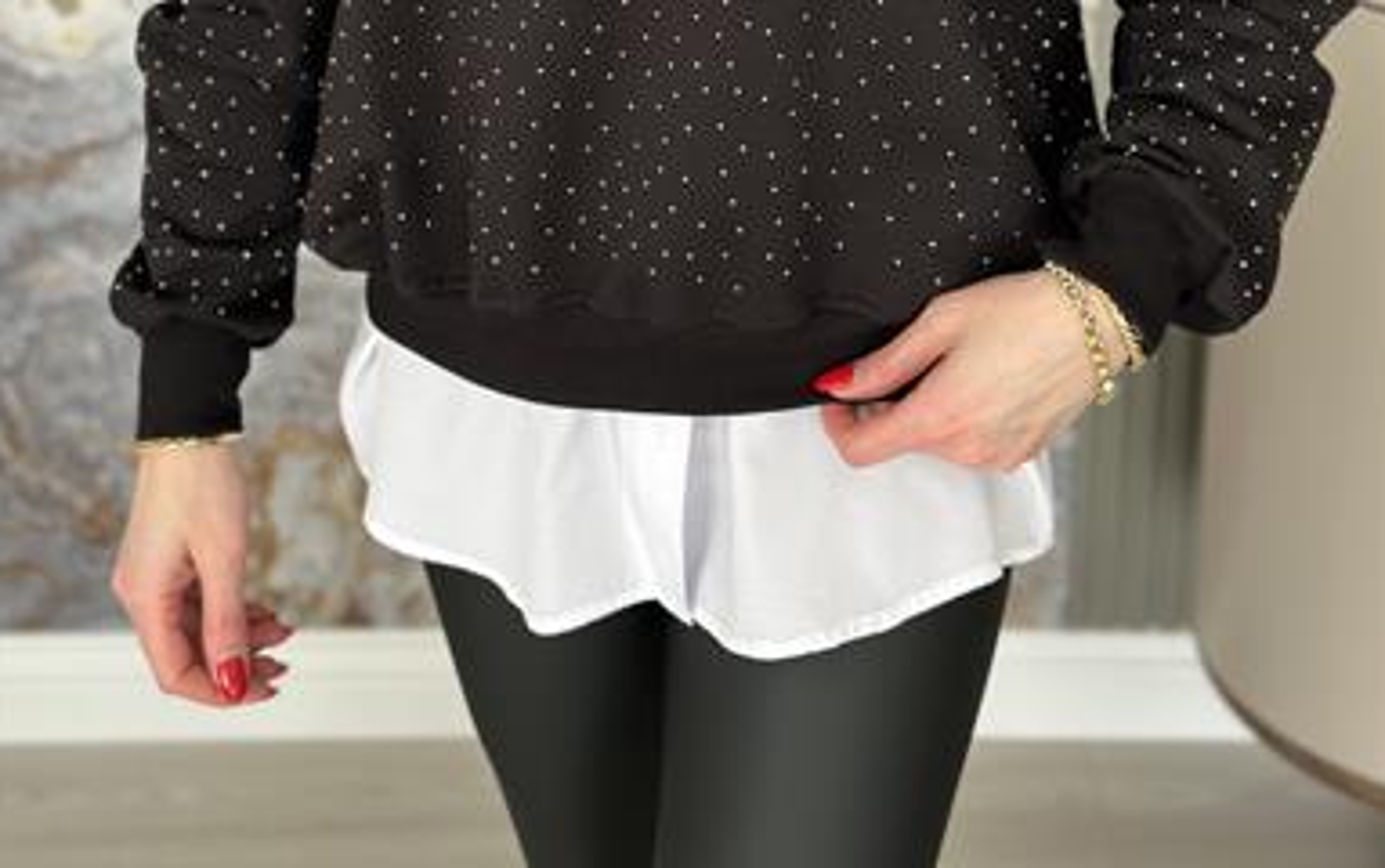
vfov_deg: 18.3
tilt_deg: -18.4
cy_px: -43
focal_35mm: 69
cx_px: 691
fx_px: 2606
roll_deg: -0.1
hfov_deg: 29.8
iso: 100
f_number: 1.78
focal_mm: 6.86
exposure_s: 1/121
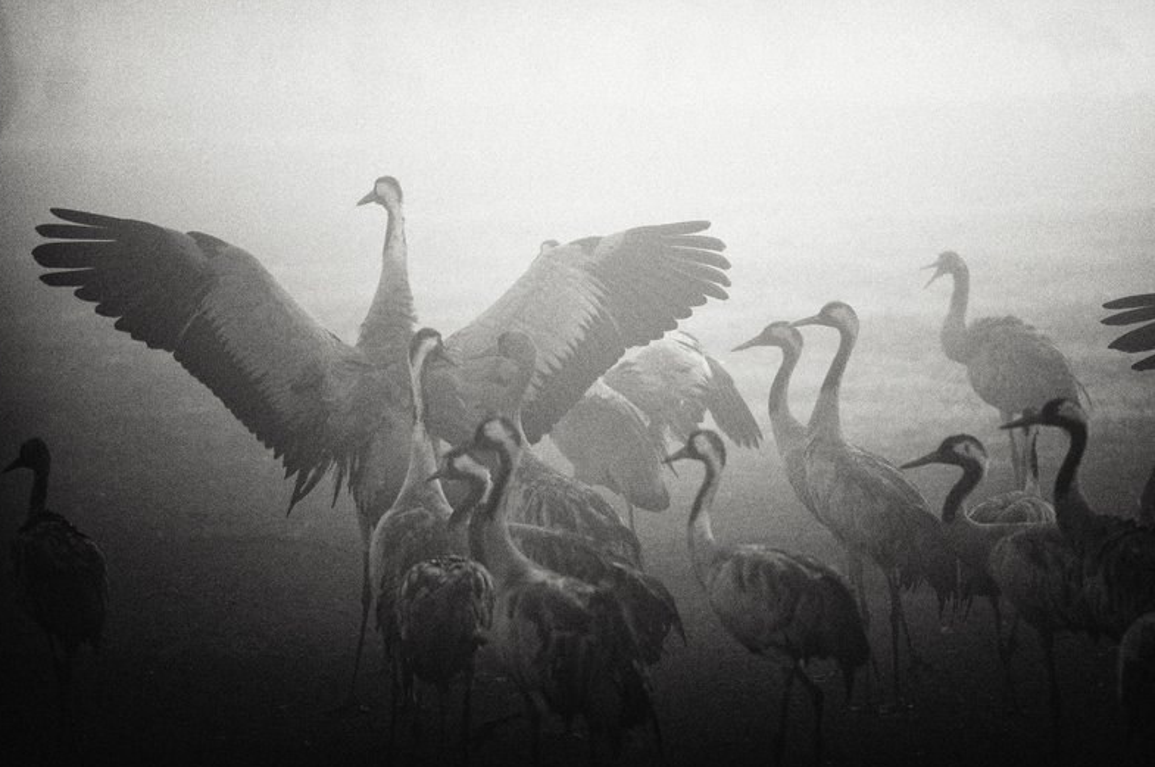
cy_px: 381
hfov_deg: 3.6
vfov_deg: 2.4
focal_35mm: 573
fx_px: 18357
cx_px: 619
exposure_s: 1/2000
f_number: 4
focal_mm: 300
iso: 400
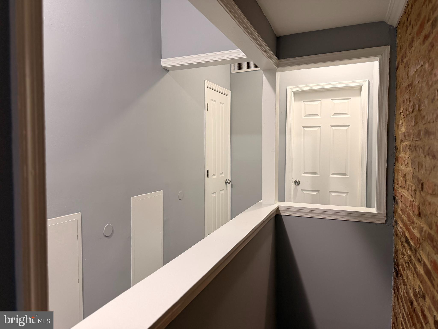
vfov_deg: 56.8
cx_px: 219
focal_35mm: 24
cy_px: 164
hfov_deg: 71.6
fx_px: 304
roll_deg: +0.0
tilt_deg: -3.2
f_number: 1.78
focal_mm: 6.76
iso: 250
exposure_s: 1/60
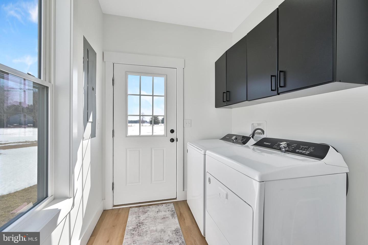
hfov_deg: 104.3
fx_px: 143
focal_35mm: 14
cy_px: 122
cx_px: 184
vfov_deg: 81.2
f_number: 5
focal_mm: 14
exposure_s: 1/200
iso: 200
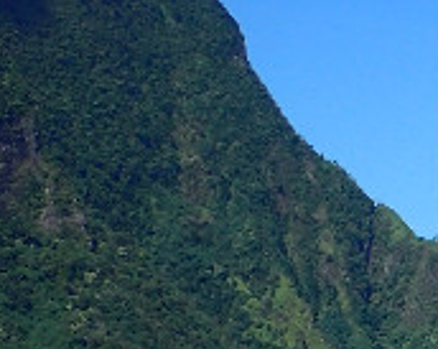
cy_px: 418
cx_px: 968
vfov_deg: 7.3
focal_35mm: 209
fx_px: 2705
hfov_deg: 8.6
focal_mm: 8.41
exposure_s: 1/800
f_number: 4.5
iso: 100
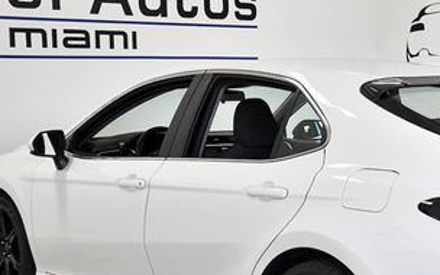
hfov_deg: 27.6
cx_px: 353
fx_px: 875
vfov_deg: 17.7
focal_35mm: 73
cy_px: 209
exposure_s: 1/1250
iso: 2500
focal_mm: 23
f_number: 5.6
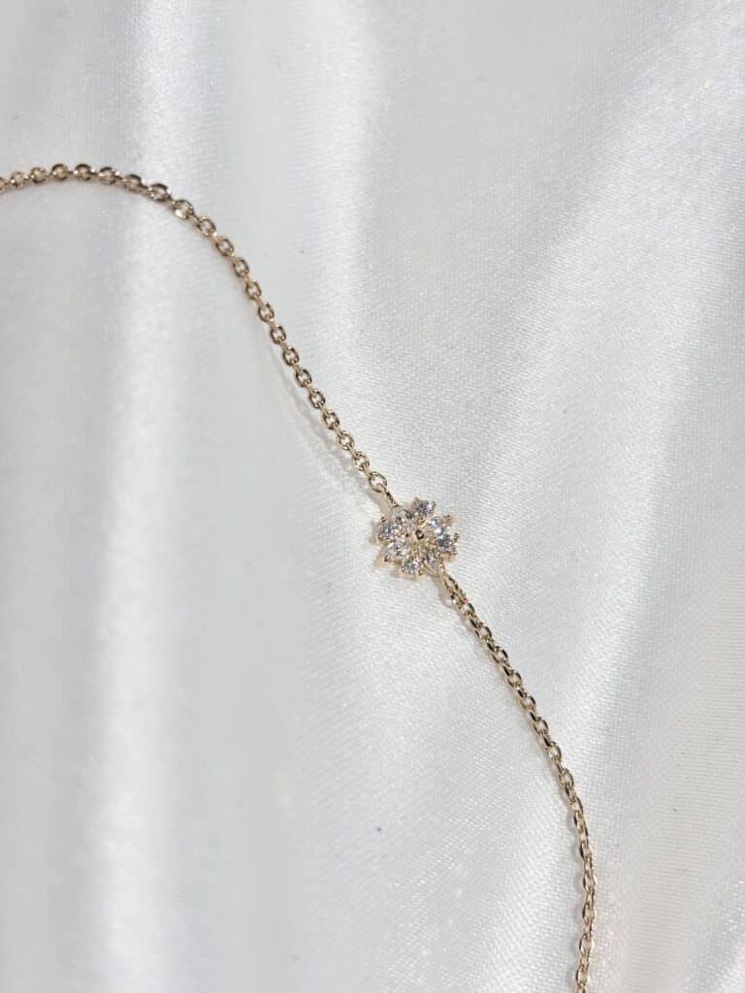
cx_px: 372
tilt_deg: -57.1
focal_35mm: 52
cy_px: 496
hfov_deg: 28.0
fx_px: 1492
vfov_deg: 36.8
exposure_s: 1/394
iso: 32
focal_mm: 5.96
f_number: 1.6
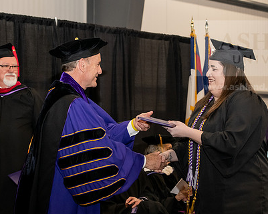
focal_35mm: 95
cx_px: 174
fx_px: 754
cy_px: 101
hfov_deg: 20.1
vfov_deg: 16.2
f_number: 5.6
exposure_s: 1/200
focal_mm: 70
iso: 2500
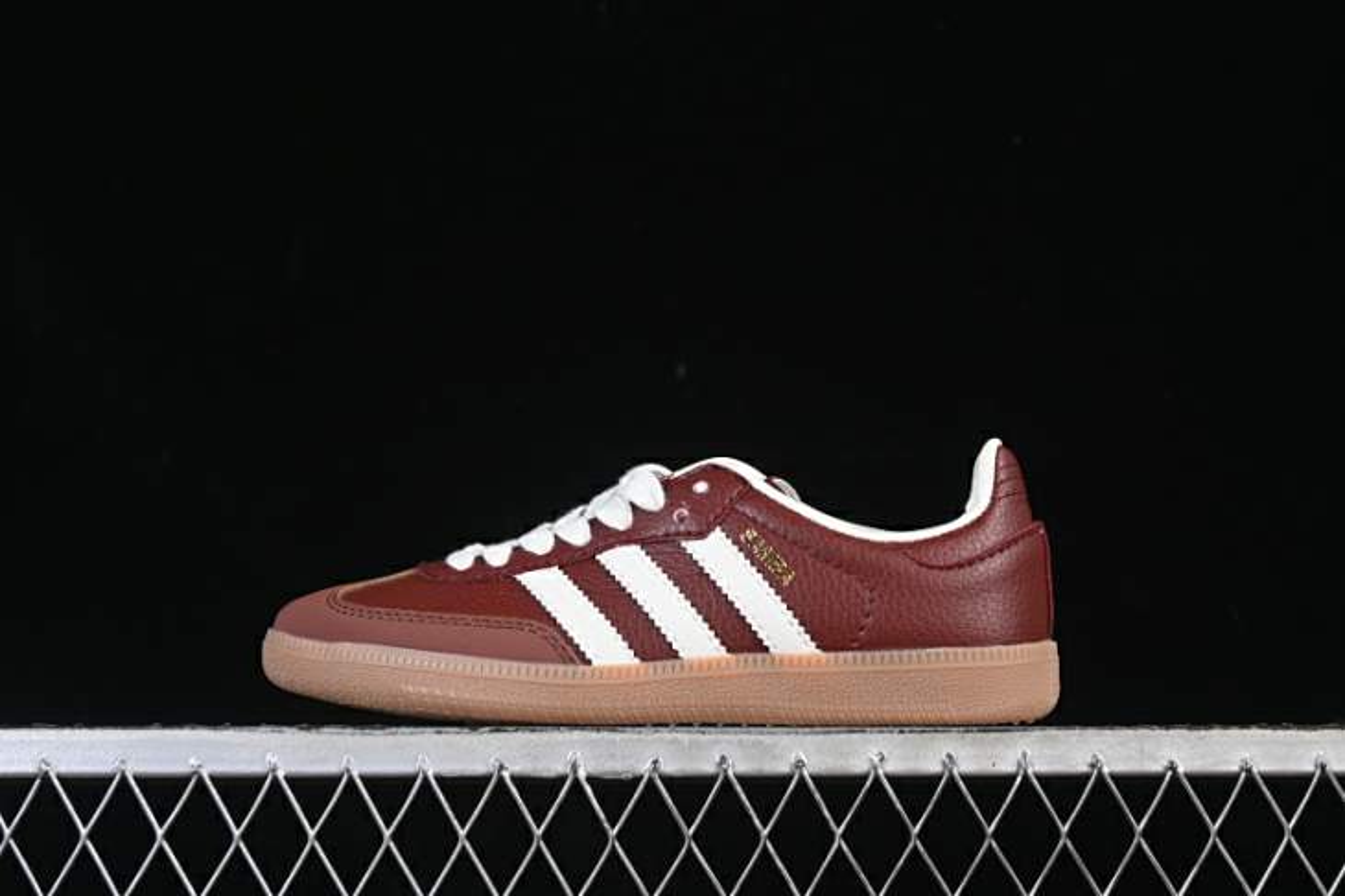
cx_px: 672
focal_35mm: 75
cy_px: 448
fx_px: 2801
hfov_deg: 27.0
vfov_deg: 18.2
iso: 160
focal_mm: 50
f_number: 7.1
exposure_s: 1/80
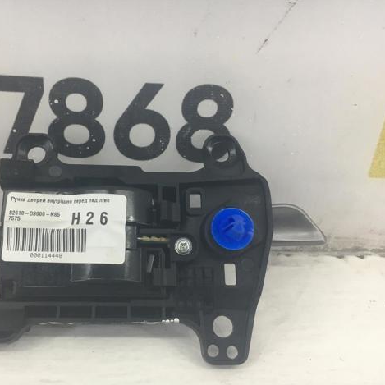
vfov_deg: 47.2
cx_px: 154
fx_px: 440
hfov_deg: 46.9
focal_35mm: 35
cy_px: 195
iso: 25
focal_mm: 4.15
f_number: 2.2
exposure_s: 1/33
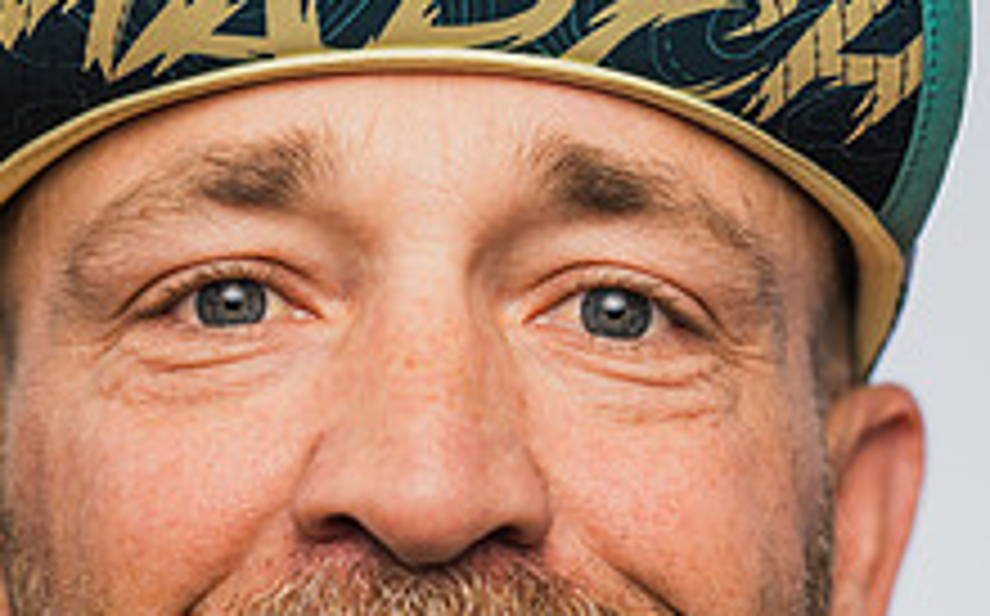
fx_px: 3935
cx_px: 418
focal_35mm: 146
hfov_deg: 14.3
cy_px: 612
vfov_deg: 8.9
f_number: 4
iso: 100
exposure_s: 1/250
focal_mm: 70
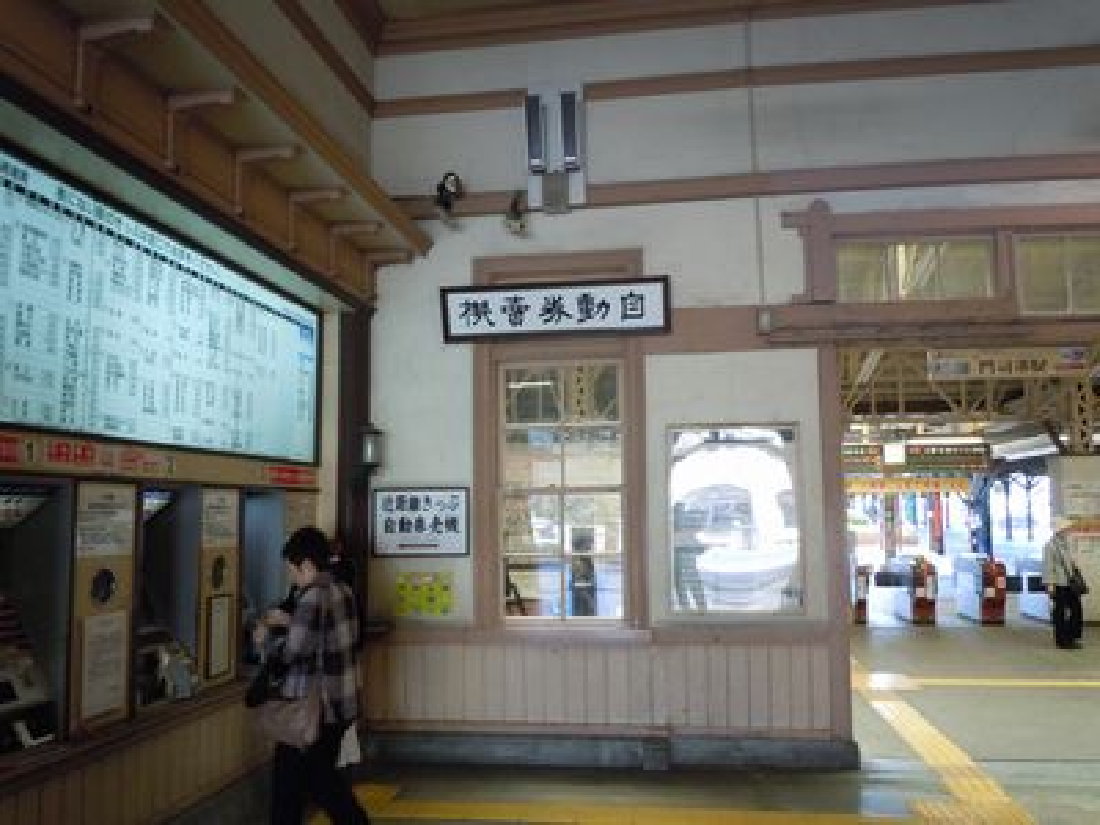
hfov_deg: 63.4
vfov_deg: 49.7
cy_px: 412
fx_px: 890
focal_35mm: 28
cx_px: 550
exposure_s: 1/60
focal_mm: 5
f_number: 3.7
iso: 400
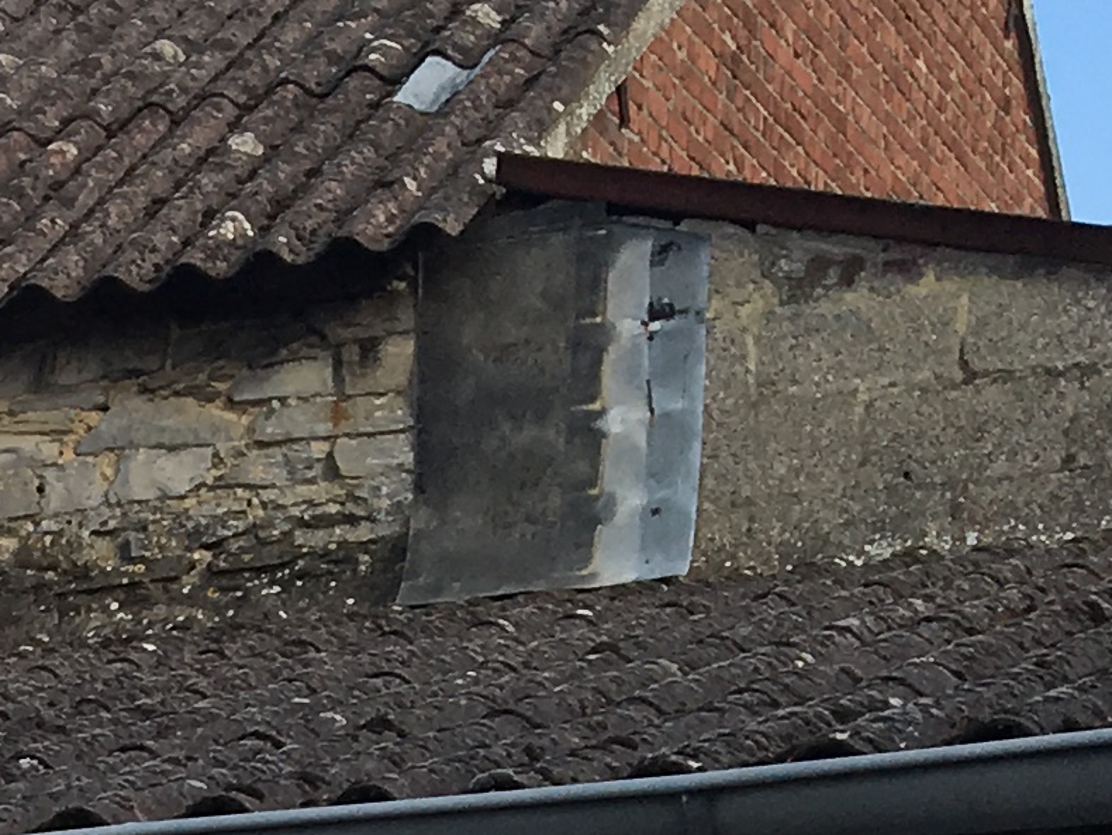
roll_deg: -0.5
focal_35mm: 148
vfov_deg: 9.3
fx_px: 4756
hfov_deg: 11.5
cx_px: -1357
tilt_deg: -0.6
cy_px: 1735
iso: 25
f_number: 2.2
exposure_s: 1/801
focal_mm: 4.15
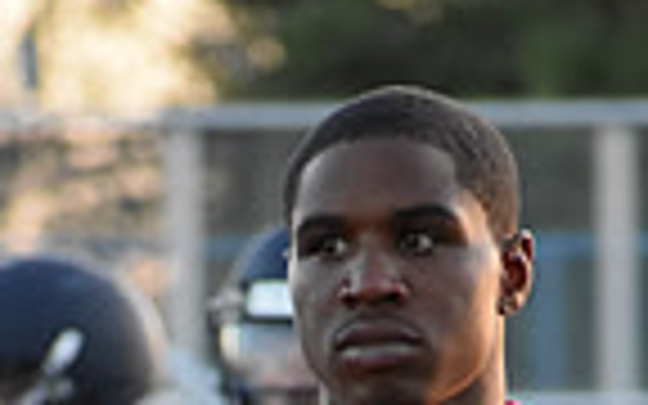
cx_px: 403
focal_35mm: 1234
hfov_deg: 1.7
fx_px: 21793
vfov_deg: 1.1
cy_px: 1242
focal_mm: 200
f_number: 5.3
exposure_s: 1/500
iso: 3200
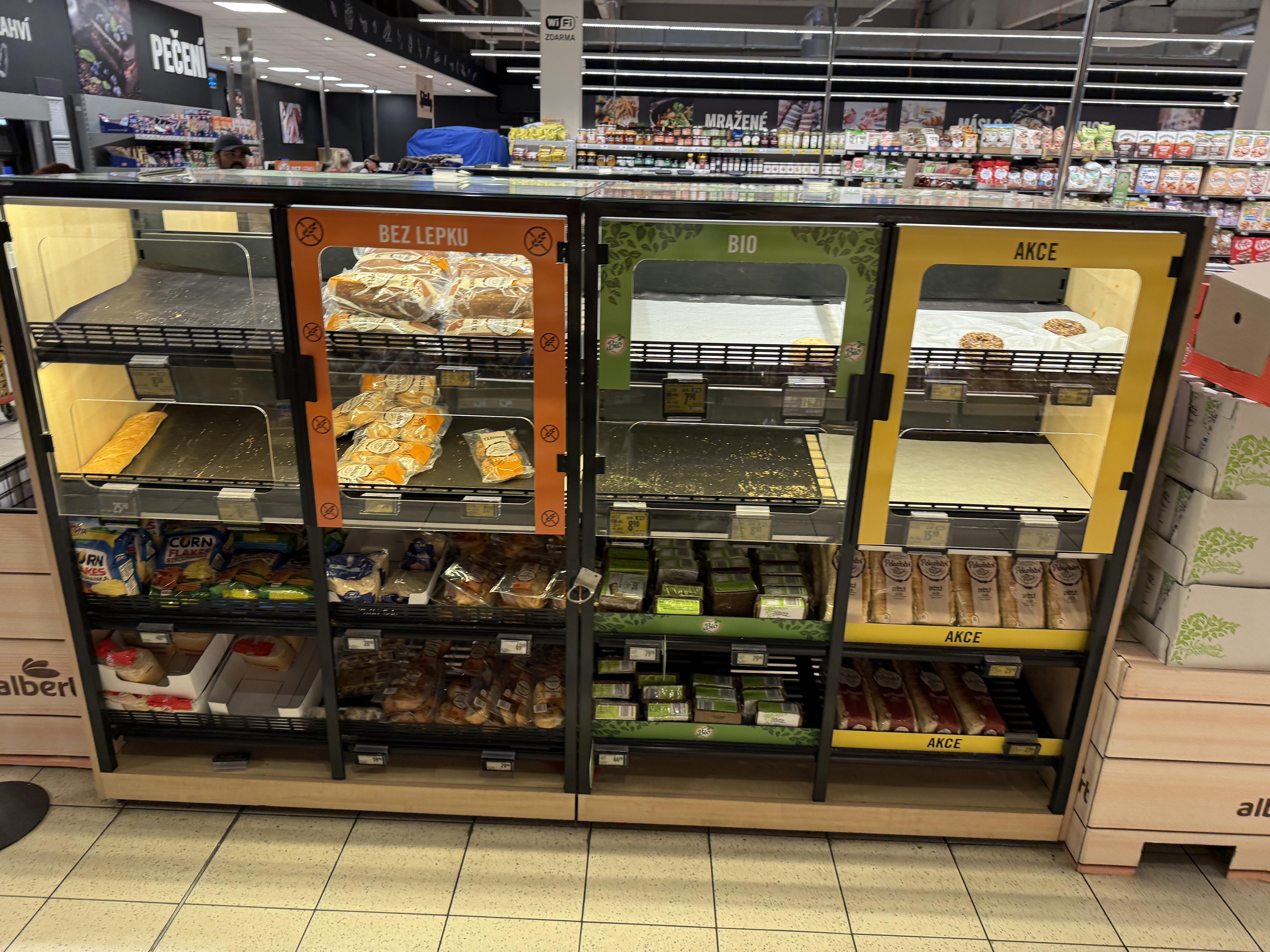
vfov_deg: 56.8
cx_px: 635
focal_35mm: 24
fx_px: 881
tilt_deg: -15.8
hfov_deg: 71.6
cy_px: 476
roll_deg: -3.8
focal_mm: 6.76
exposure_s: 1/50
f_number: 1.78
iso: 125
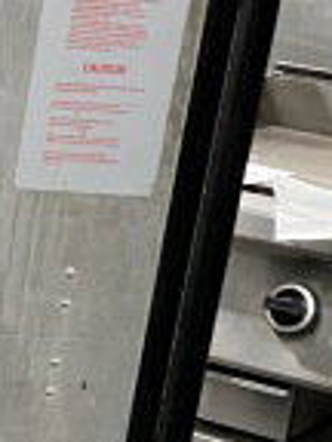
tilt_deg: -16.4
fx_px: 1880
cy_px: 434
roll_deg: -8.0
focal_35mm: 147
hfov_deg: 9.6
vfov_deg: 13.3
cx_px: -271
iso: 250
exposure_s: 1/60
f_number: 1.8
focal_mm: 4.25
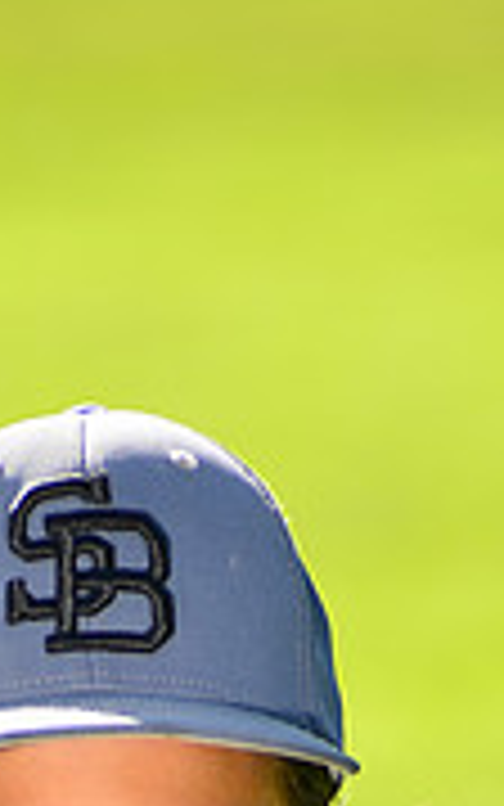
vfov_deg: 3.7
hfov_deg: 2.3
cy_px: 1180
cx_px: 259
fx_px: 12297
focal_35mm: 560
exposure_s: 1/250
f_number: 5
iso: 100
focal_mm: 170
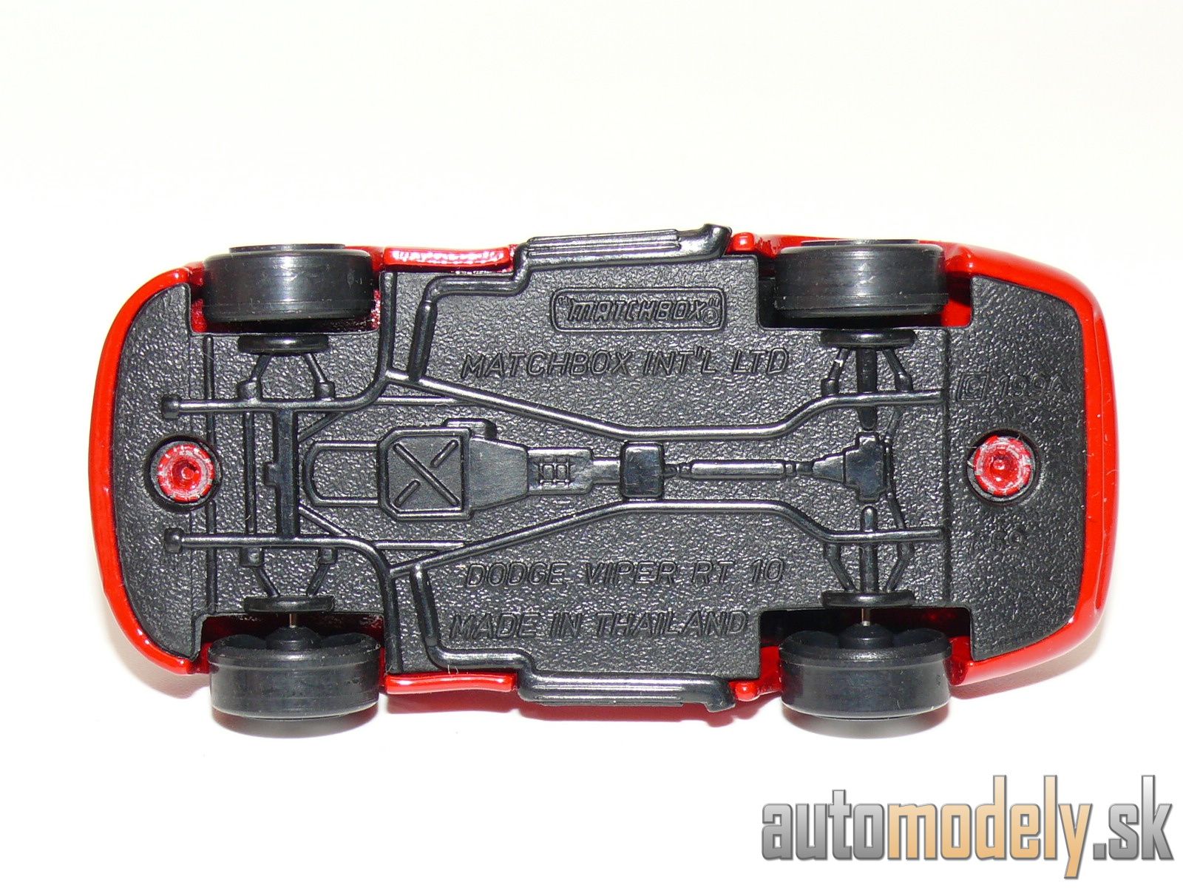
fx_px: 3486
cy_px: 444
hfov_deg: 19.3
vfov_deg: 14.5
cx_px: 592
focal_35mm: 102
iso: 100
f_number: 4
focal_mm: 13.3
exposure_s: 1/30
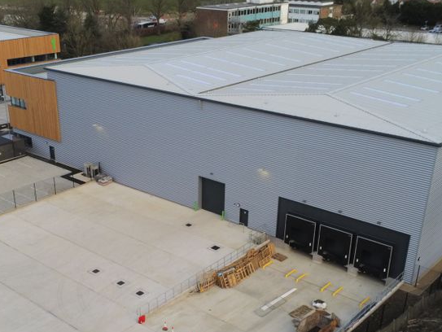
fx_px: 601
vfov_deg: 30.5
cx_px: 170
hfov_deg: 40.2
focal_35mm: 47
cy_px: 240
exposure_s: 1/240
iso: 115
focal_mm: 4
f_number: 2.4
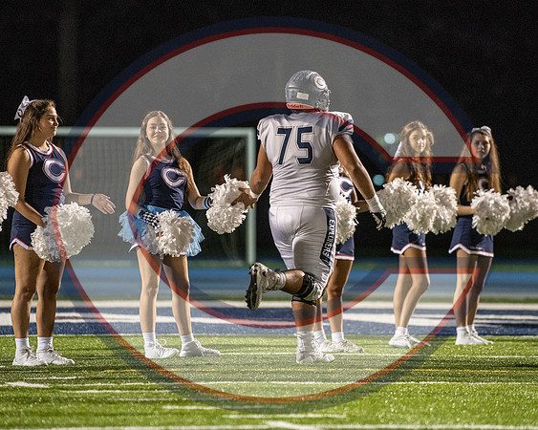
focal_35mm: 262
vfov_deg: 5.9
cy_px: 214
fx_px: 4169
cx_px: 304
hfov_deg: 7.4
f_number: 2.8
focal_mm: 200
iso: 3200
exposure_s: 1/800
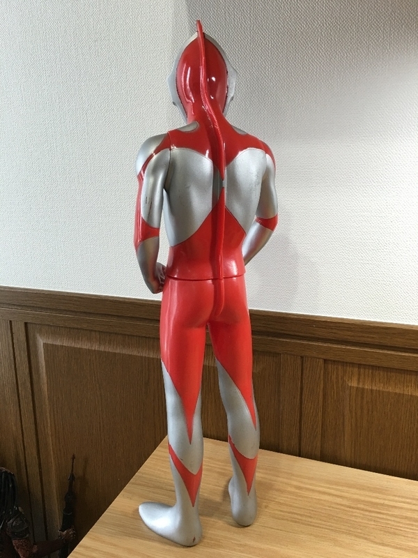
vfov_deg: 61.7
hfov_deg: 48.2
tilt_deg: -12.0
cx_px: 209
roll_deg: +0.3
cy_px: 279
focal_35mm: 29
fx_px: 467
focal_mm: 4.15
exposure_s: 1/33
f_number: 2.2
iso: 50
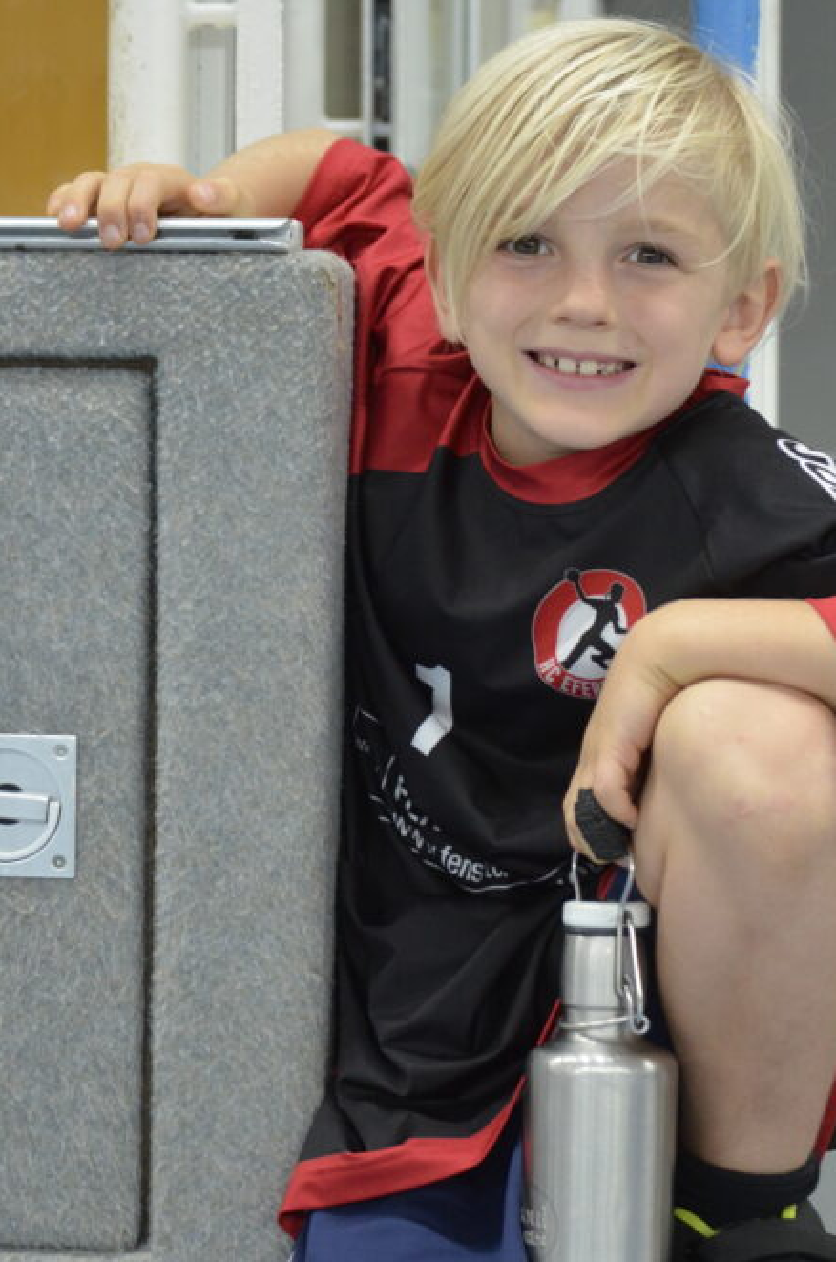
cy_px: 622
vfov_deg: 16.1
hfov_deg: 10.7
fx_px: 4469
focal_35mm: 128
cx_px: 582
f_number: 4
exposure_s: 1/200
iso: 1600
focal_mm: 55
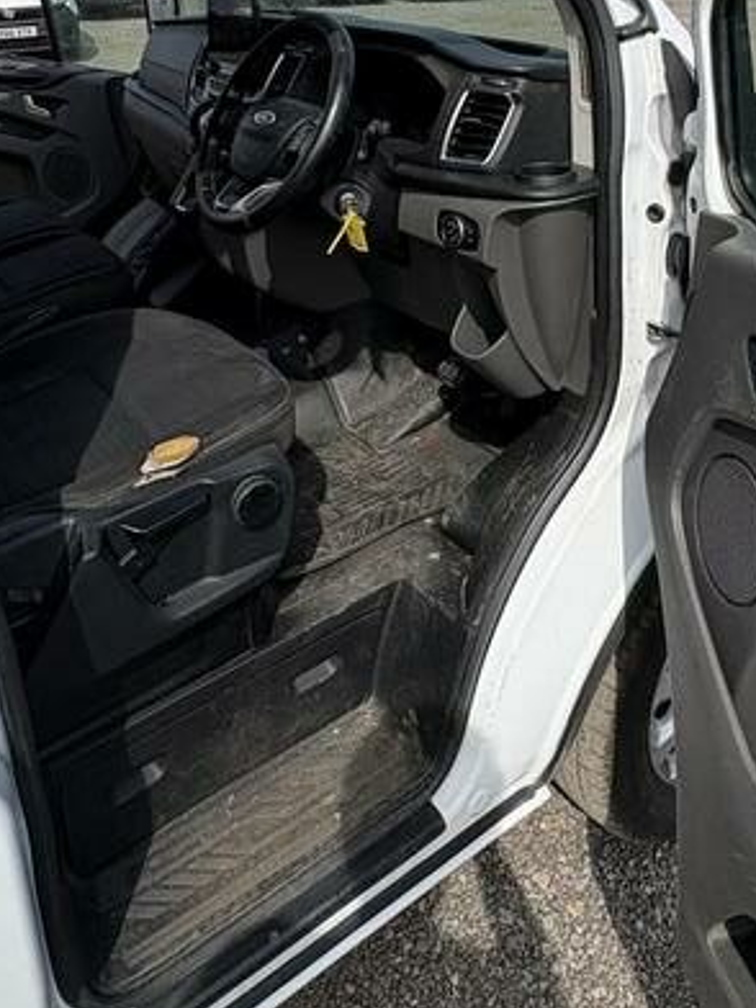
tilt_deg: -9.6
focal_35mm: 32
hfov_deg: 43.7
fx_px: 932
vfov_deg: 53.4
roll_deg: +0.5
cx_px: 481
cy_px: 216
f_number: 2.2
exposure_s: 1/1346
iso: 40
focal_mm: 2.22
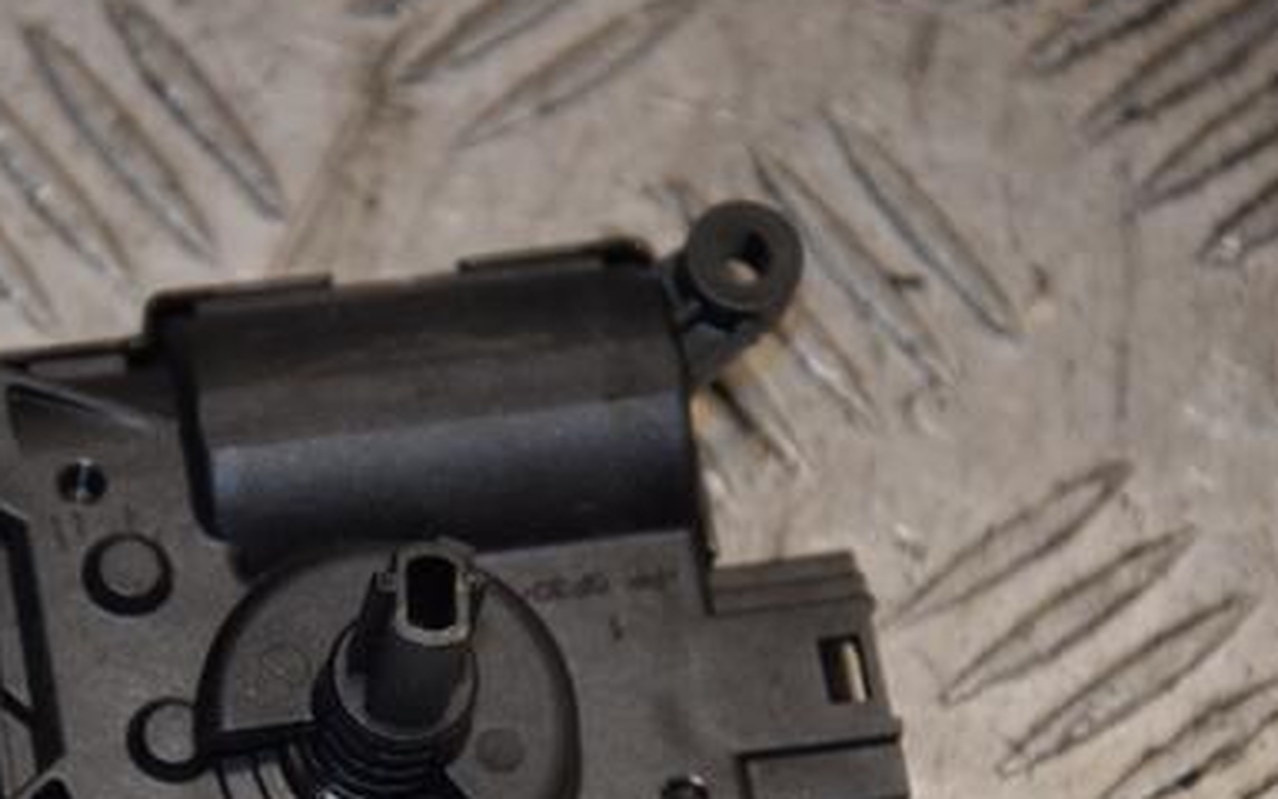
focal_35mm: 251
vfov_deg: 5.2
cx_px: 329
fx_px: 8735
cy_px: 626
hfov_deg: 8.4
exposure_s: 1/200
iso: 800
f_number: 6.3
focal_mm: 105
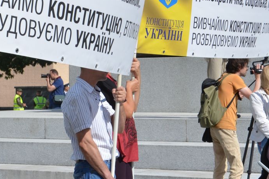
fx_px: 1016
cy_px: 26
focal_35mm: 136
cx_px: 12
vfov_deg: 10.0
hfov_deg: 14.9
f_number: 16
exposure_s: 1/400
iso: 250
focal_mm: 45
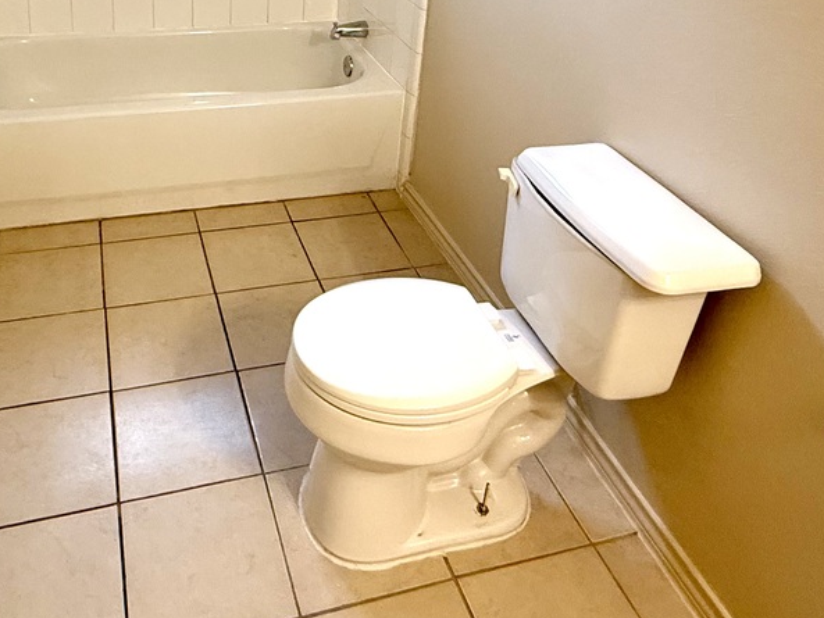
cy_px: 19
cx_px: 307
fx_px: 810
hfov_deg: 53.3
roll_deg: -3.0
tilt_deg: -18.4
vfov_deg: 37.9
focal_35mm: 34
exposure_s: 1/120
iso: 320
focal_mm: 2.22
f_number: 2.2
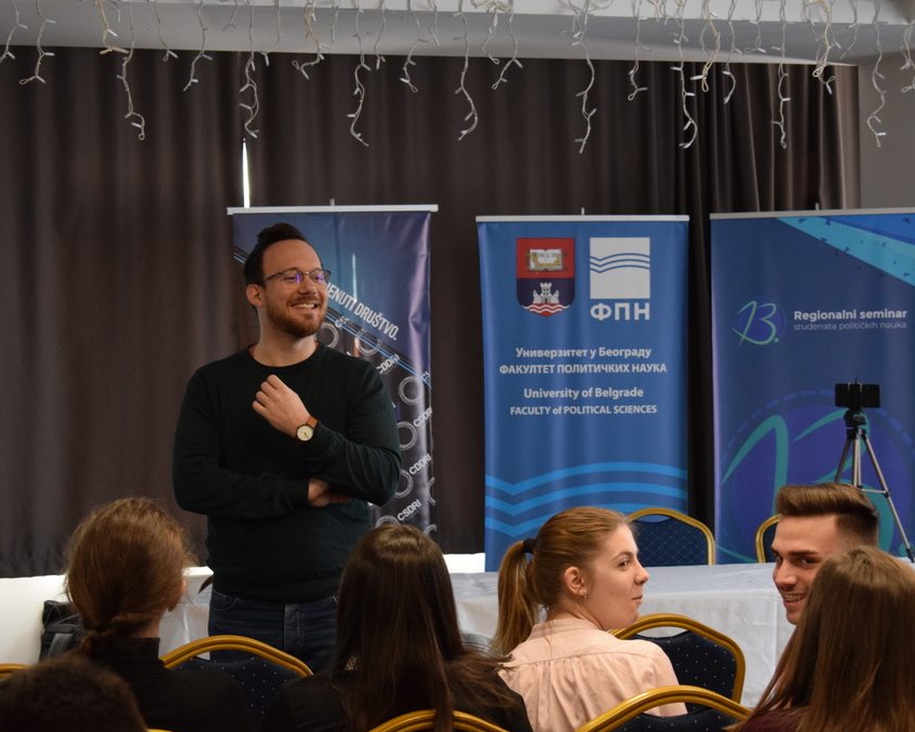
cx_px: 434
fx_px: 2534
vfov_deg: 16.4
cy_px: 367
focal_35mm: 94
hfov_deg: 20.5
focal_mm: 55
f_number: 5.6
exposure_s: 1/60
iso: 2200
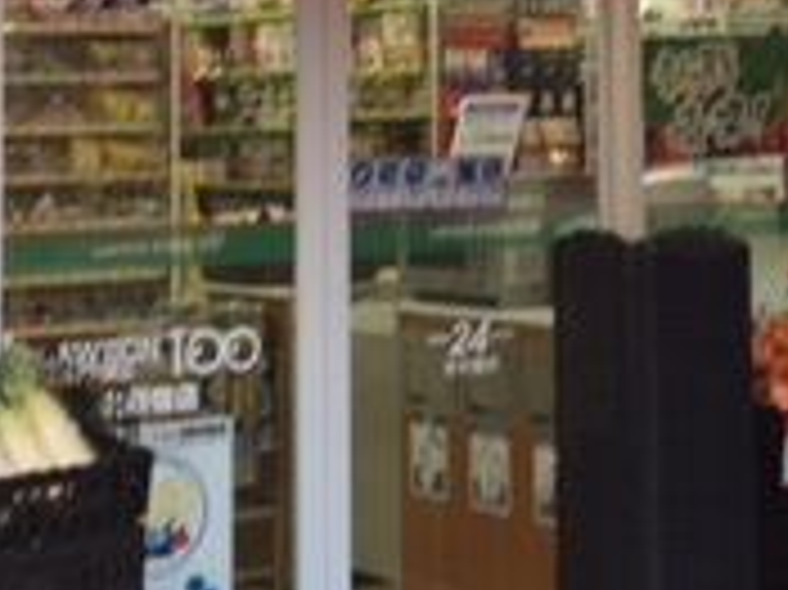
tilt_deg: +6.0
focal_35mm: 106
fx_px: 2411
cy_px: -95
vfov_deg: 13.6
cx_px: 549
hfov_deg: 18.5
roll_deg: +1.2
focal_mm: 4.15
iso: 40
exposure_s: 1/60
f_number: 2.2
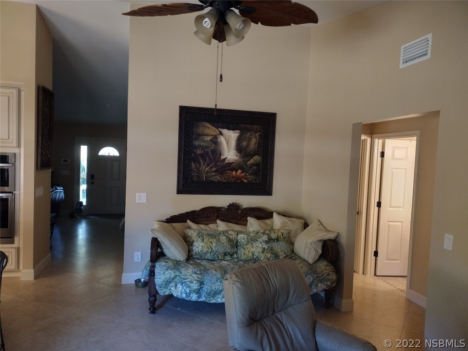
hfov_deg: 65.3
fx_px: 365
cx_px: 234
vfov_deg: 51.4
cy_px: 176
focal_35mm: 27
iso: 744
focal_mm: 4.71
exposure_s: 1/30
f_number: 1.7
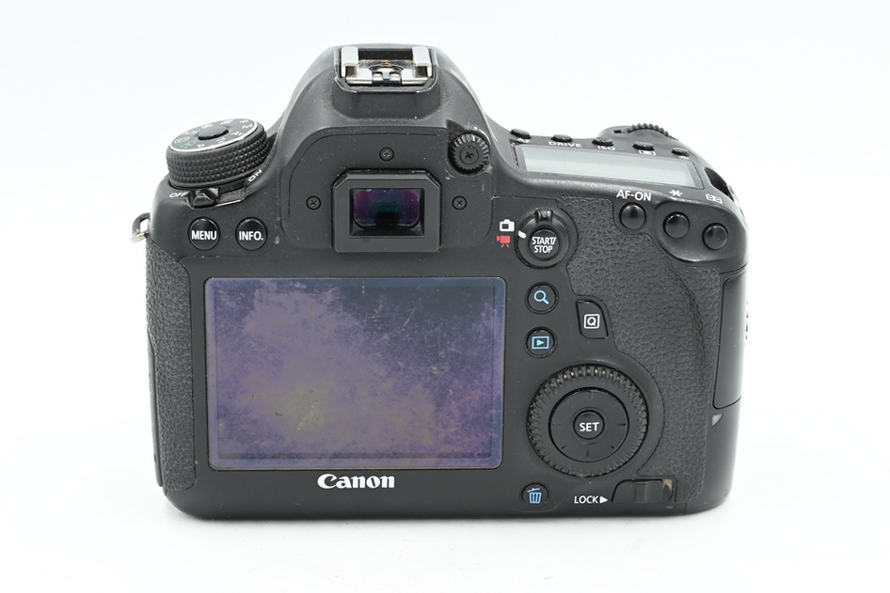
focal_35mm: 79
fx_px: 1953
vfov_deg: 17.3
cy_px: 296
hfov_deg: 25.7
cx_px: 445
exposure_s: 1/15
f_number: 14
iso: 200
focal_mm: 53
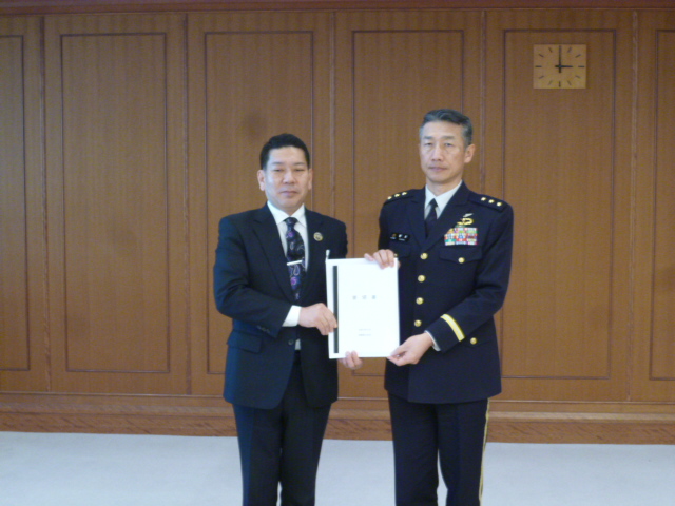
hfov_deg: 33.8
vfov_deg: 25.7
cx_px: 338
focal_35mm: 57
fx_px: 1111
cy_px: 253
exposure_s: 1/30
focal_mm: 10.1
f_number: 4.4
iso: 400
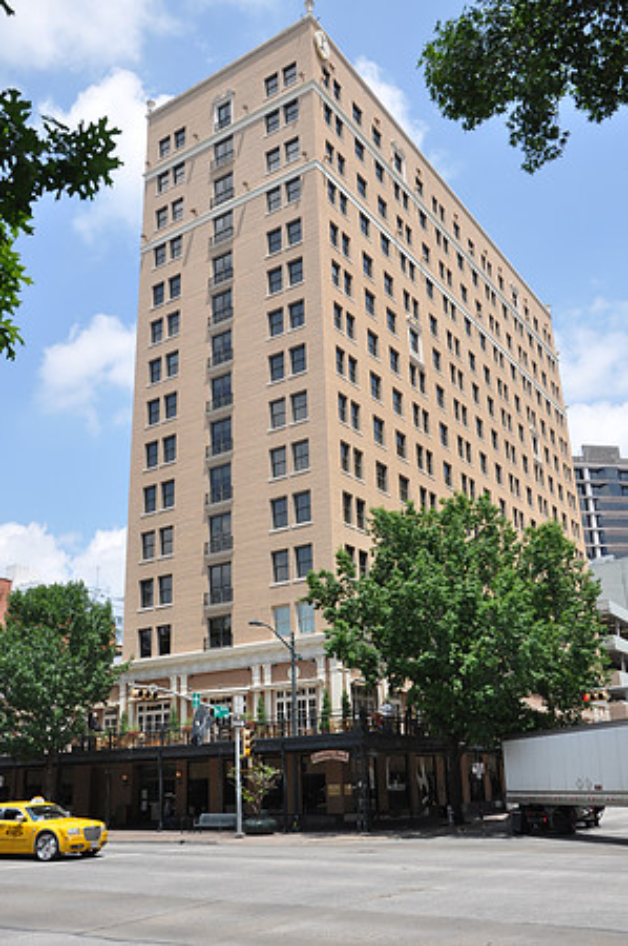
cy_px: 473
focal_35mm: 32
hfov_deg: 41.6
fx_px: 826
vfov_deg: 59.5
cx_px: 314
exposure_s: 1/250
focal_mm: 21
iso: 200
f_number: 8
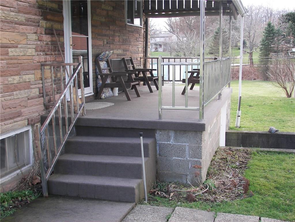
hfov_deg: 42.1
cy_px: 111
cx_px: 148
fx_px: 383
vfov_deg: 32.2
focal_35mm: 45
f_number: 2.8
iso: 50
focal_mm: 7.4
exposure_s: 1/100
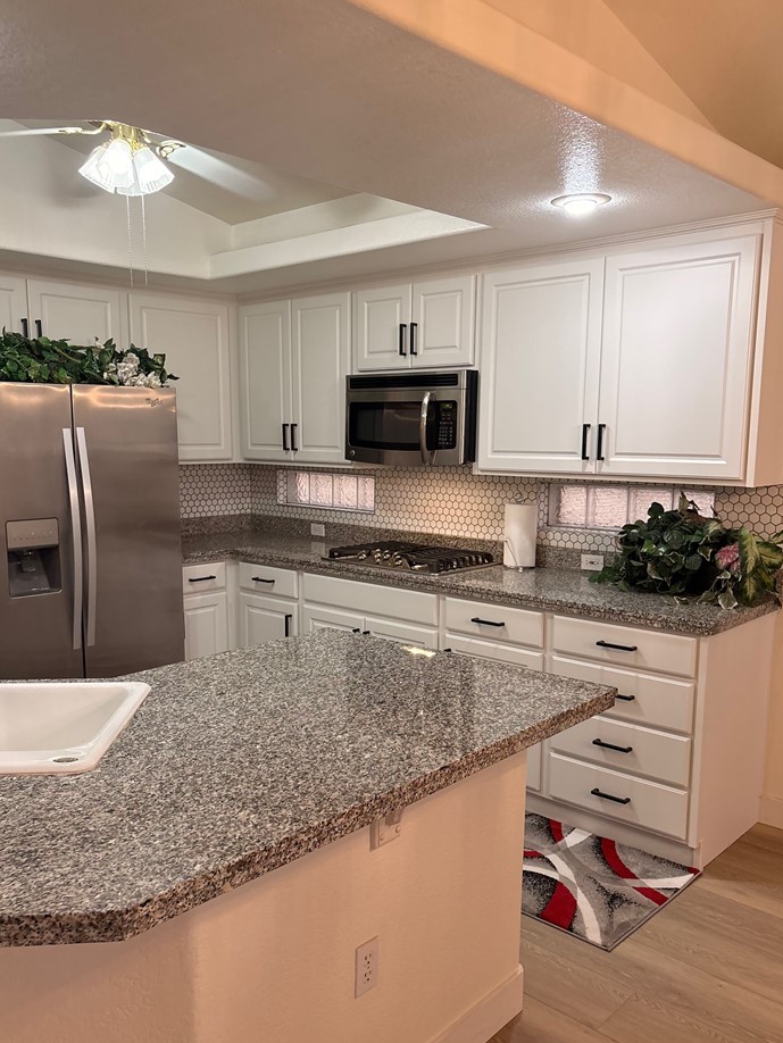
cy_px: 562
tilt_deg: -6.0
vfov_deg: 61.6
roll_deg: +0.1
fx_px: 874
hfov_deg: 48.2
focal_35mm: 29
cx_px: 382
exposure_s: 1/120
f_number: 1.6
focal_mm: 5.96
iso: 160
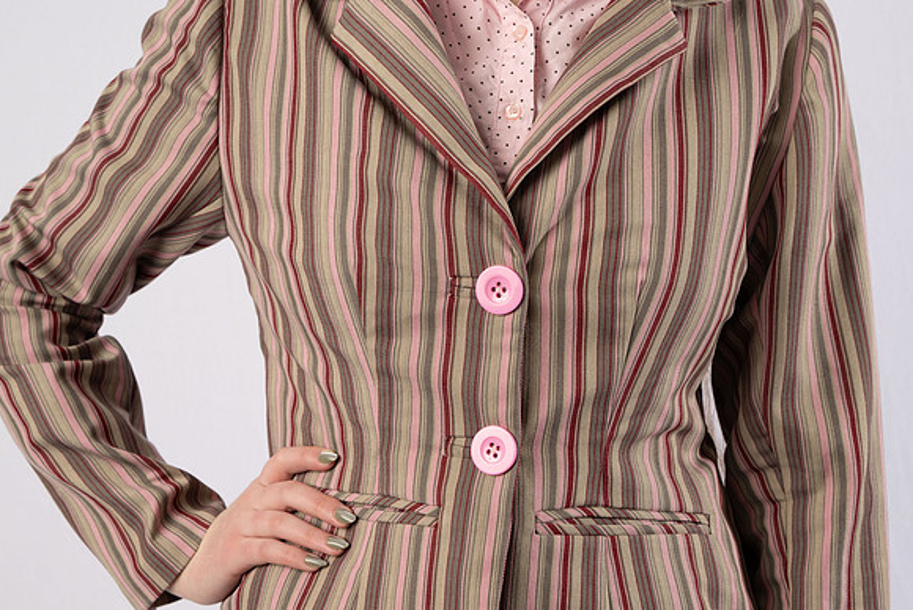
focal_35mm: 70
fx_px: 1776
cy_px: 305
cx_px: 456
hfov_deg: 28.8
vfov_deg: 19.5
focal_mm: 70
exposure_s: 1/125
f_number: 8
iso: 100
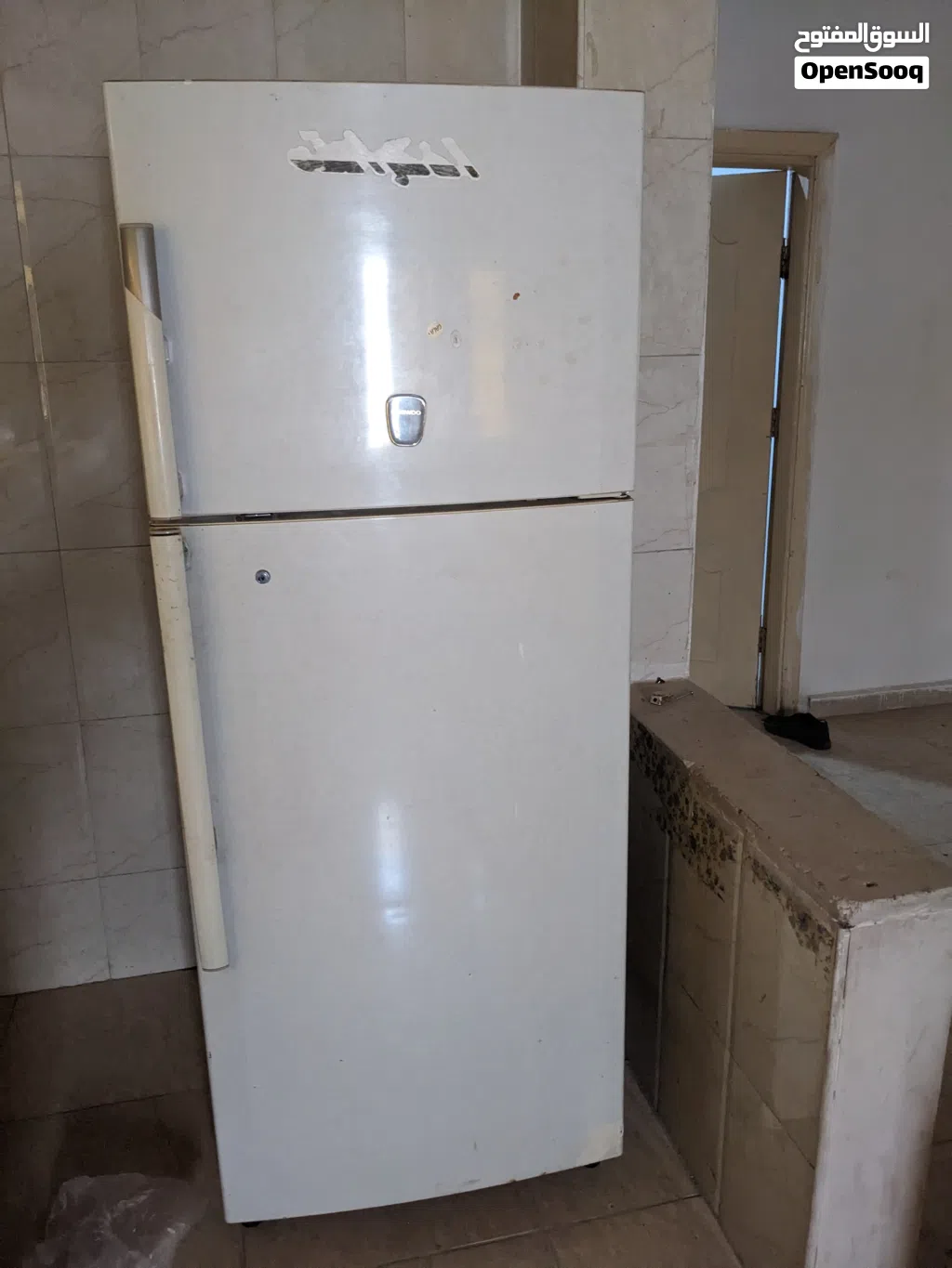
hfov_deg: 51.4
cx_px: 476
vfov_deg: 65.3
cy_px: 634
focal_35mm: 27
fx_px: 990
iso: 1601
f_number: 1.73
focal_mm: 4.38
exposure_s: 1/49.9
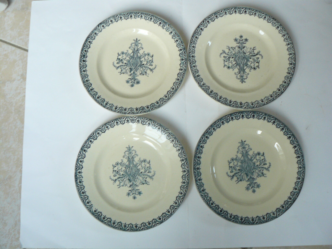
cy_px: 124
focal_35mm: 36
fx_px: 345
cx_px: 166
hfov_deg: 51.4
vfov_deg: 39.7
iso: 200
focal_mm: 6
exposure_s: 1/25
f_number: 2.8
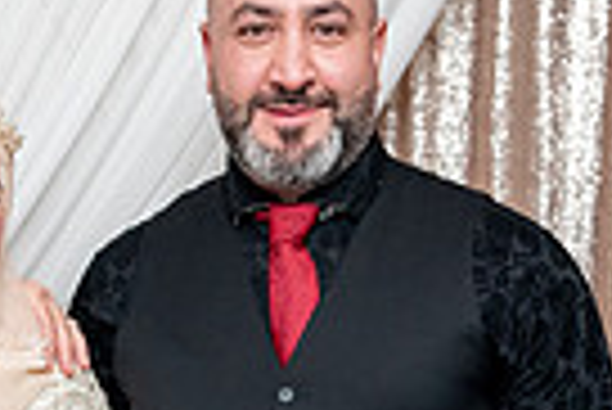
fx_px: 2025
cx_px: 72
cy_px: 556
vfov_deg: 11.2
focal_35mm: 119
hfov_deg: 17.0
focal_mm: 28
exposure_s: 1/160
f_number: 2.8
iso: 3200
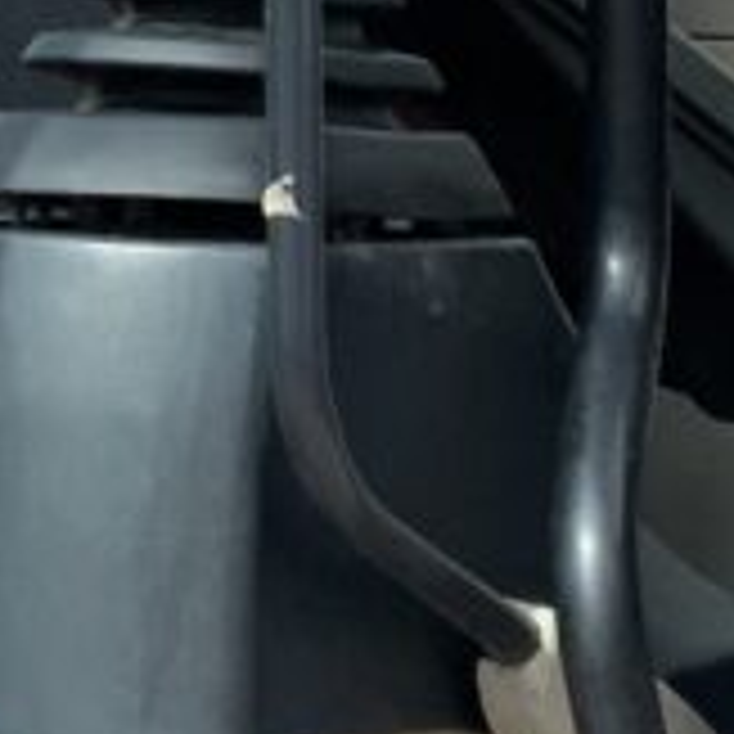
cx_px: 104
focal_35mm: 161
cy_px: -27
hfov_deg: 10.8
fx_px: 3862
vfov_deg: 10.7
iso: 16
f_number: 1.8
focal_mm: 3
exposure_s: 1/728
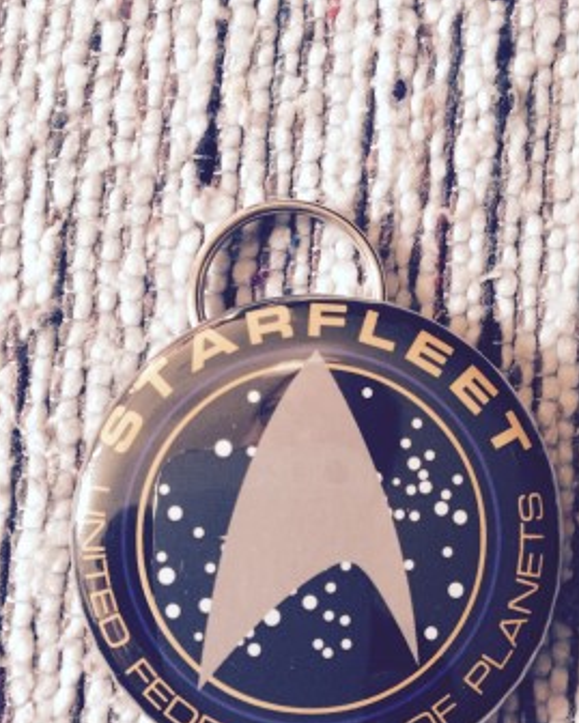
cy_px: 442
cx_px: 342
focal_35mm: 36
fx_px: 771
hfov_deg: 41.0
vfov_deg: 49.9
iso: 50
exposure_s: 1/30
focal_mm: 4.15
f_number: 2.2
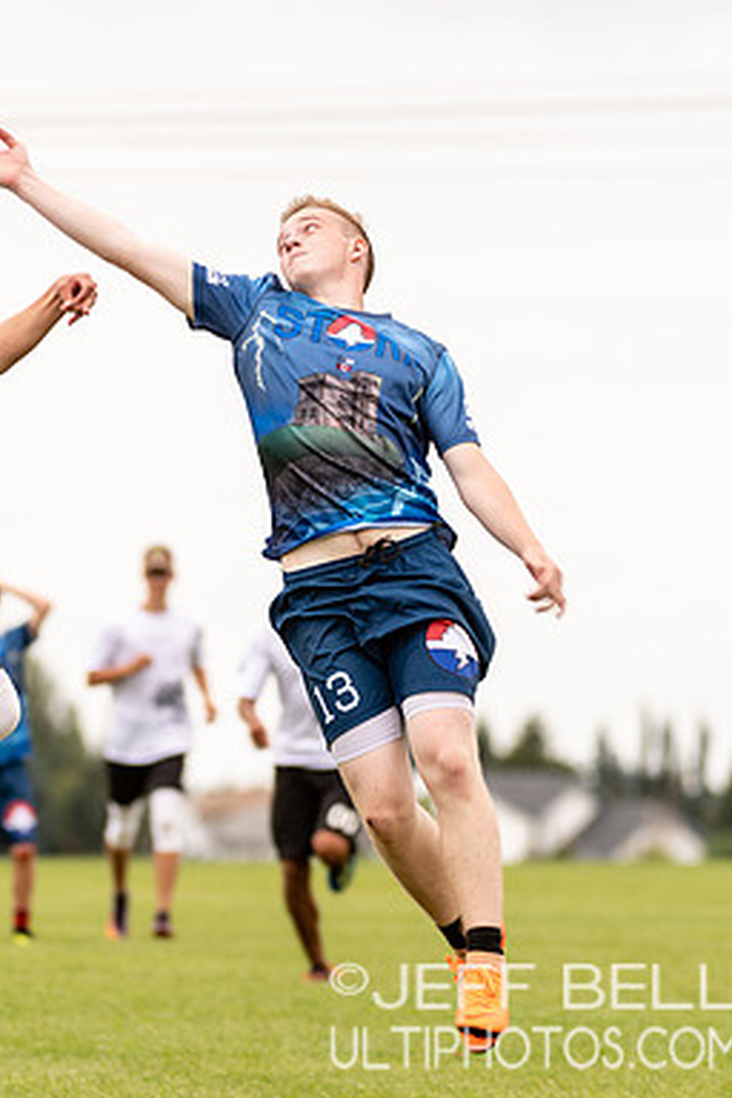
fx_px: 13815
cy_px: 550
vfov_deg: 4.6
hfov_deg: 3.0
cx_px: 140
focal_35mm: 453
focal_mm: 200
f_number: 4
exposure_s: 1/200
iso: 100
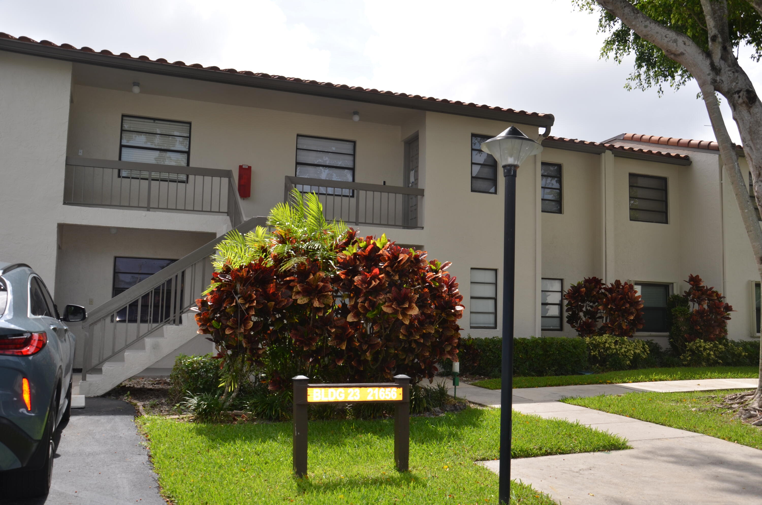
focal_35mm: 32
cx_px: 381
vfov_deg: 41.5
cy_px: 252
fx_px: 665
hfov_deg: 59.6
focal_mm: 21
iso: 100
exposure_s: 1/250
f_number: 7.1
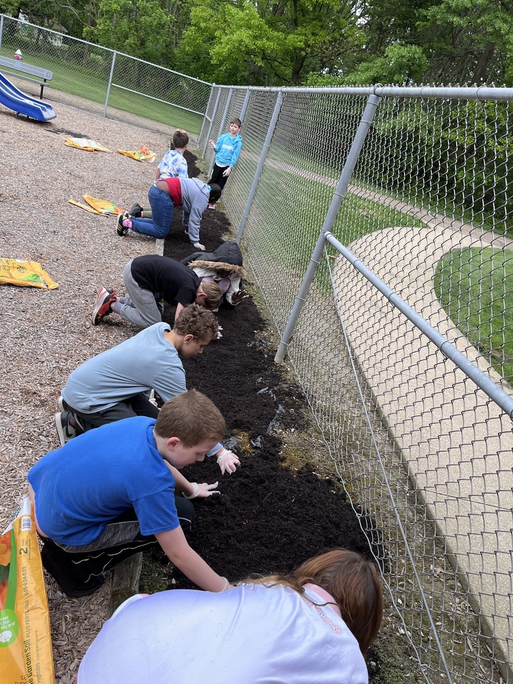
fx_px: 514
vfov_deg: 67.3
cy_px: 342
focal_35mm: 26
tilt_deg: -23.8
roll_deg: -19.0
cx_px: 256
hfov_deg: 53.1
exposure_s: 1/515
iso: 50
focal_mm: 5.1
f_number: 1.6
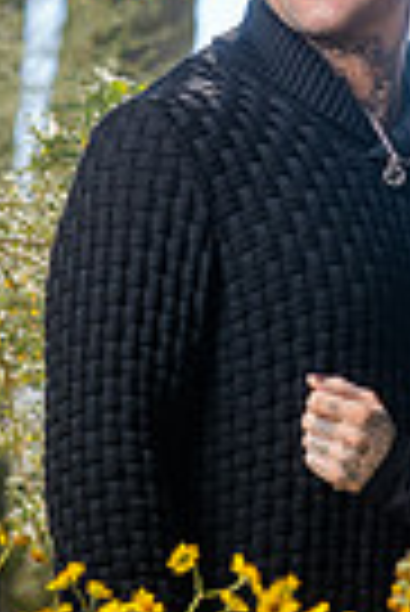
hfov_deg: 4.7
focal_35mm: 294
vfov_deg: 7.0
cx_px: 329
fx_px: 5009
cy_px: 405
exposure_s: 1/250
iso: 100
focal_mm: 89
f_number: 5.6
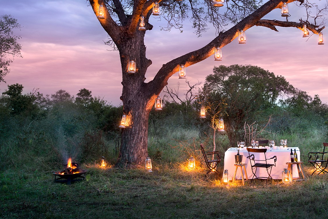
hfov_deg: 36.2
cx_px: 236
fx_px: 492
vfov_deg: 25.0
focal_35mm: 54
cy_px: 76
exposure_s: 1
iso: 200
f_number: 8
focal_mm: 35
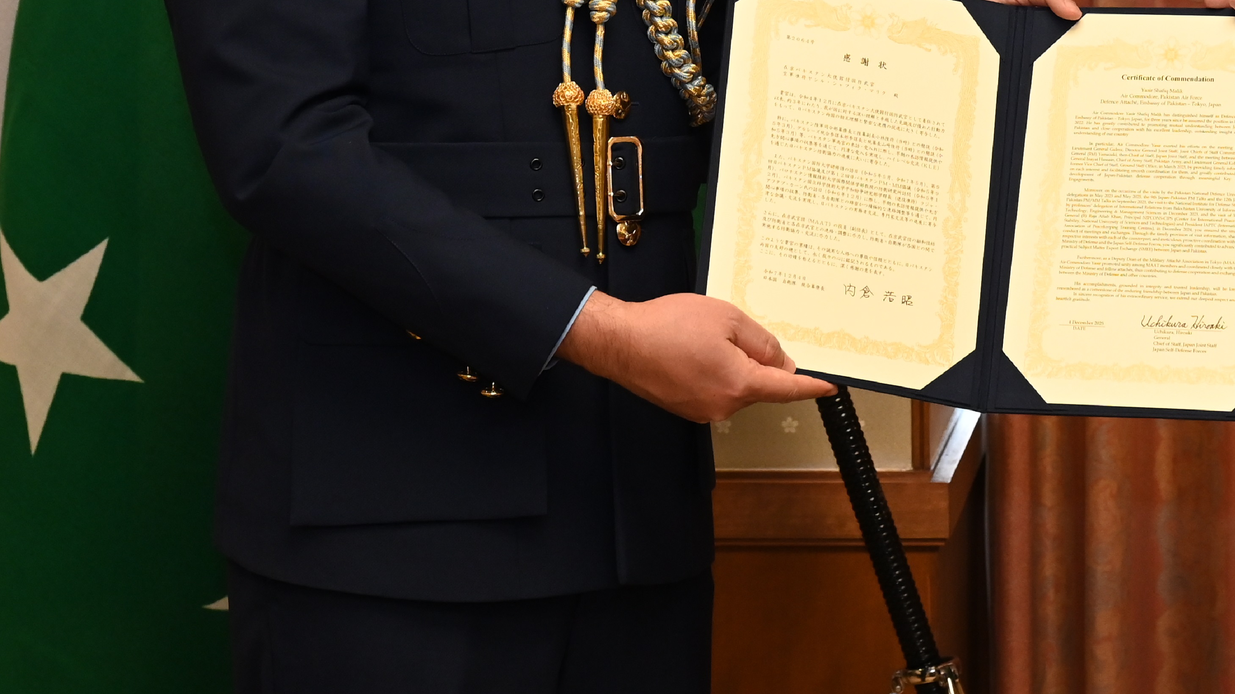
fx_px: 4486
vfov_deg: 8.8
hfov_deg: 15.5
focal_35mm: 137
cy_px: -110
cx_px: 1058
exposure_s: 1/200
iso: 2000
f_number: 5
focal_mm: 63
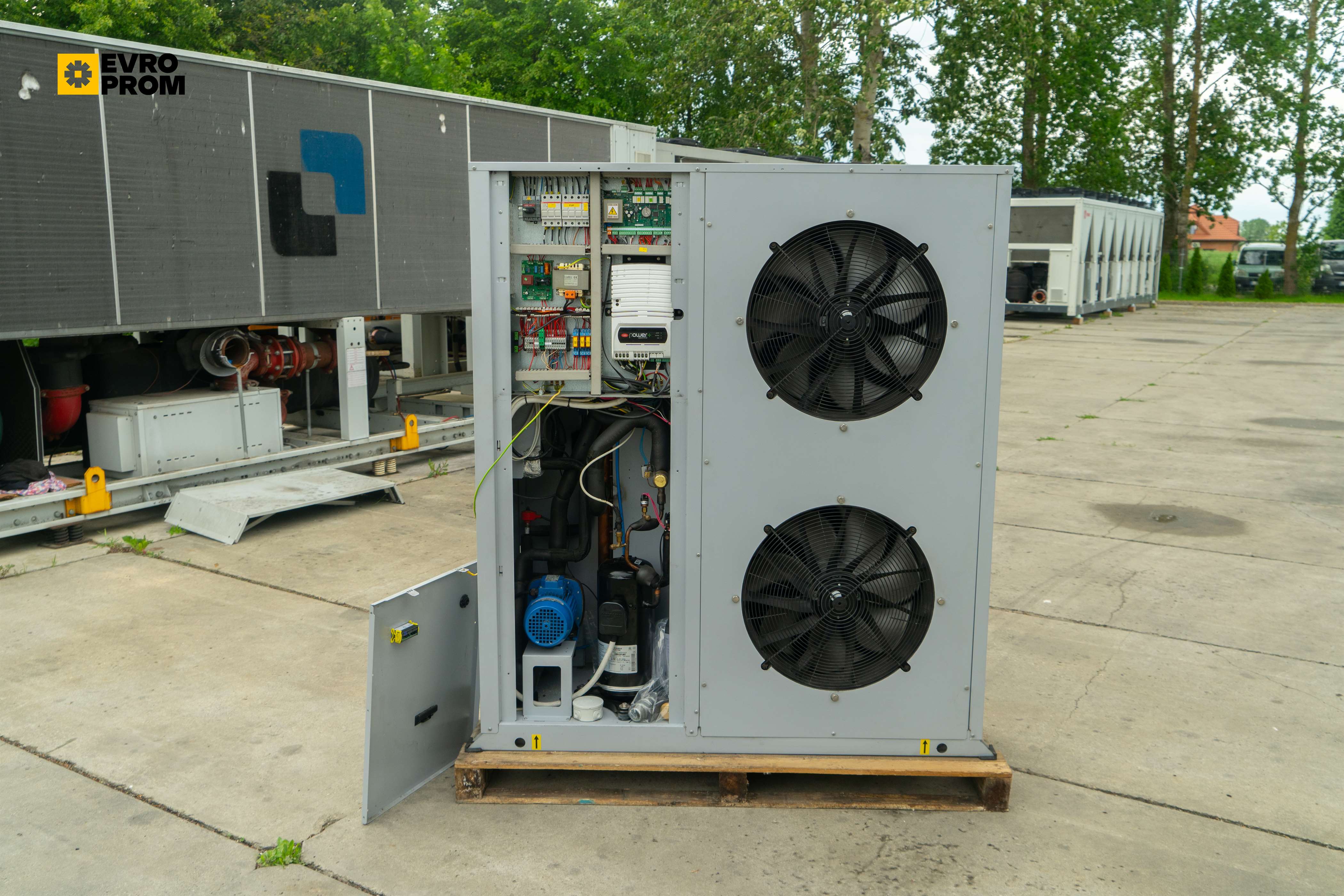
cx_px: 672
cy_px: 448
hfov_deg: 61.9
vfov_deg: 43.6
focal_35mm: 30
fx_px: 1120
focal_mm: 30
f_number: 6.3
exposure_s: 1/160
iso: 250
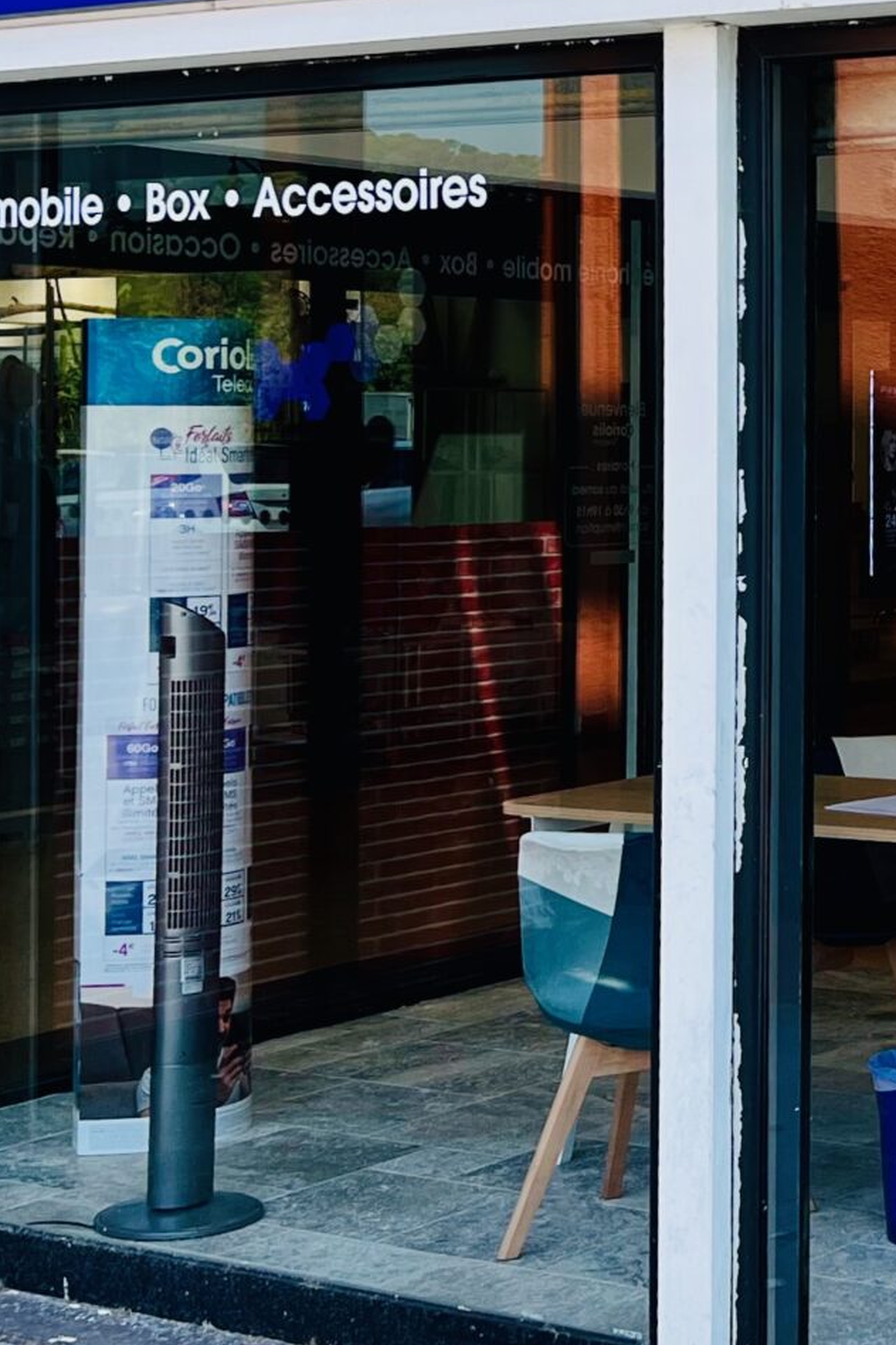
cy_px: 370
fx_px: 2725
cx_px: 1198
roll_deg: -2.8
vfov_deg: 27.4
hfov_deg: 17.4
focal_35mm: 73
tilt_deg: -0.1
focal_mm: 5.7
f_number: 1.5
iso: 50
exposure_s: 1/1147
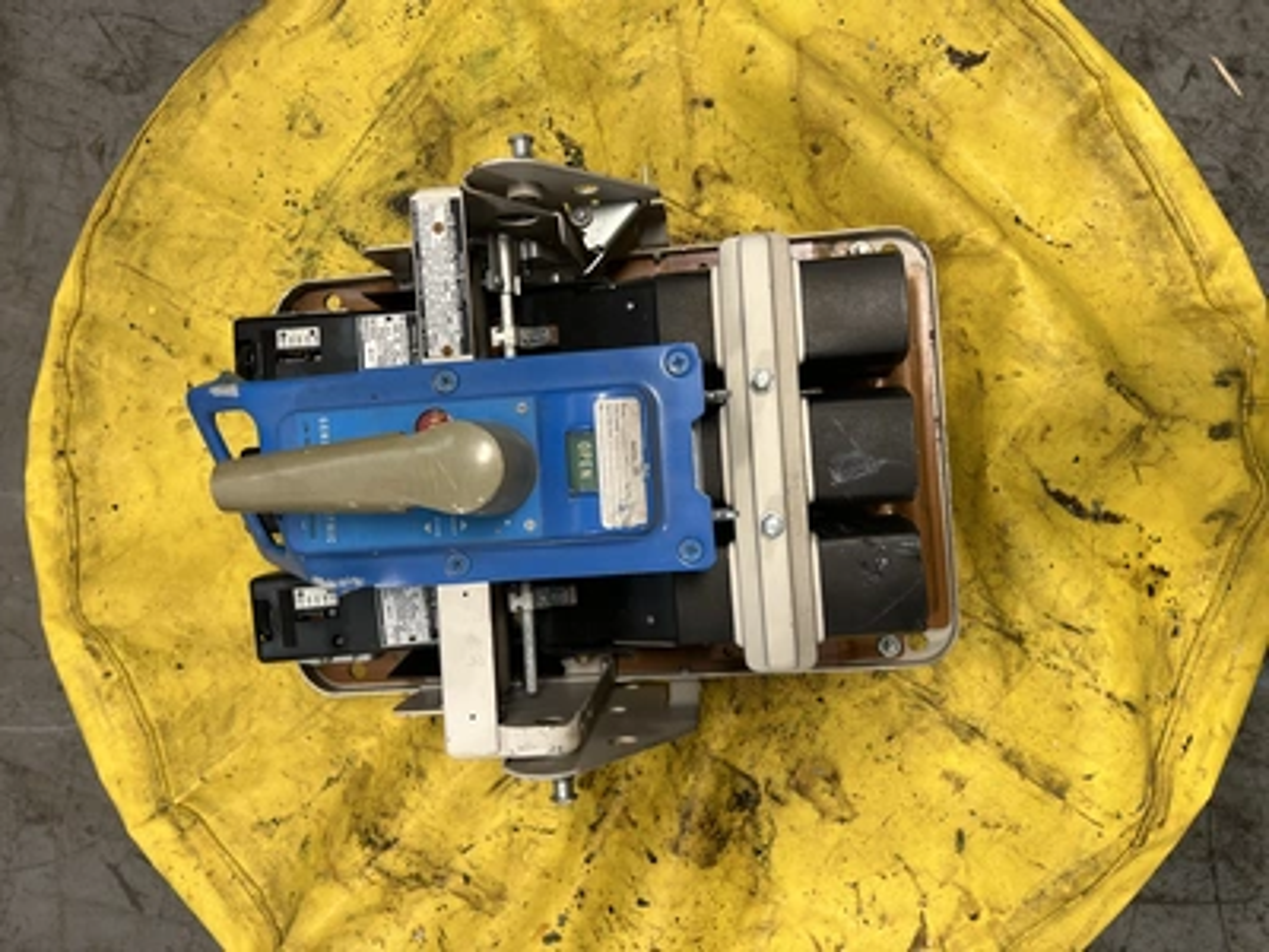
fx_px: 953
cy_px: 476
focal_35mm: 26
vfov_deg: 53.1
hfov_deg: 67.3
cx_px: 634
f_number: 1.5
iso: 80
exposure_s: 1/120
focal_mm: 5.7
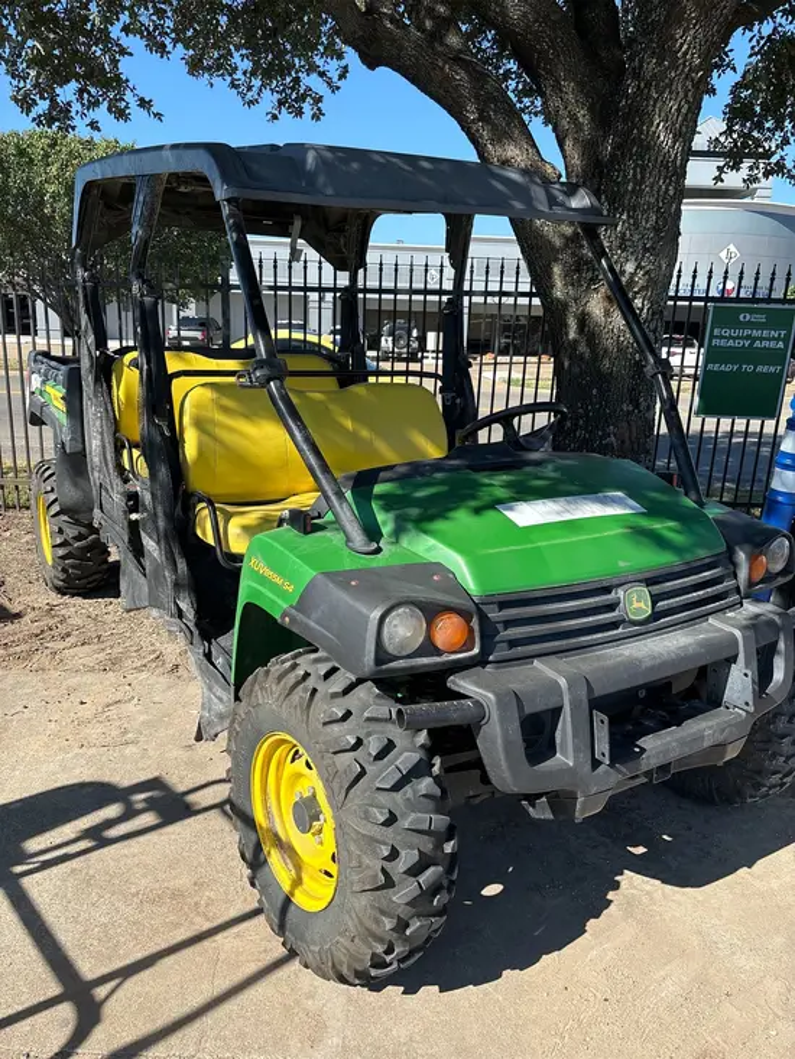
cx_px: 398
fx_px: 796
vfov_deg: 67.3
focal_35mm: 26
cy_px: 530
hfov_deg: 53.1
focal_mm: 5.96
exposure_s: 1/1642
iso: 50
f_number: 1.6
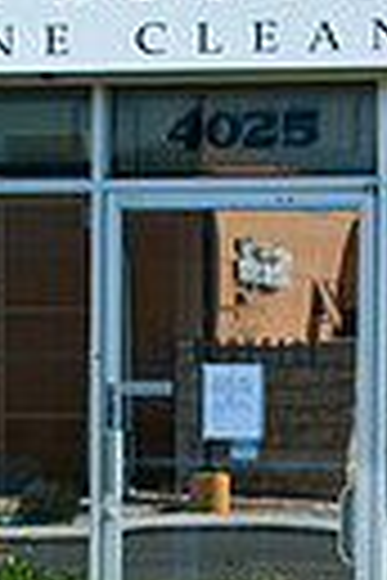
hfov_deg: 9.0
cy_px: 531
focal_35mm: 152
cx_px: 209
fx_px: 2447
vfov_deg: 13.4
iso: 200
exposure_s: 1/160
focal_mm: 29
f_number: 11
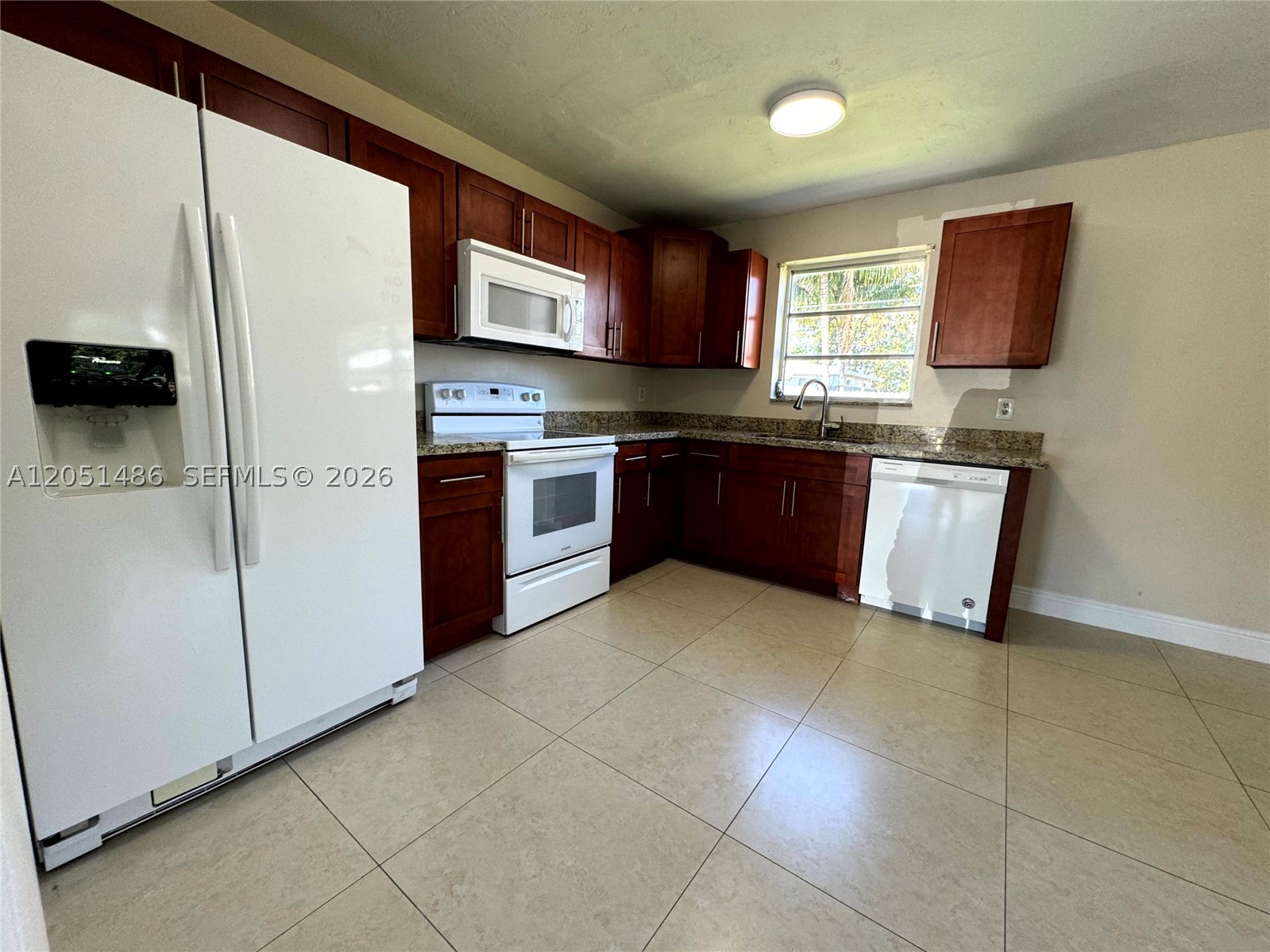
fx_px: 514
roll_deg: -2.6
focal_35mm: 14
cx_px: 635
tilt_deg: -7.1
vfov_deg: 85.7
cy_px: 476
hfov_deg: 102.1
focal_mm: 2.22
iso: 125
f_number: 2.2
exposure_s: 1/120
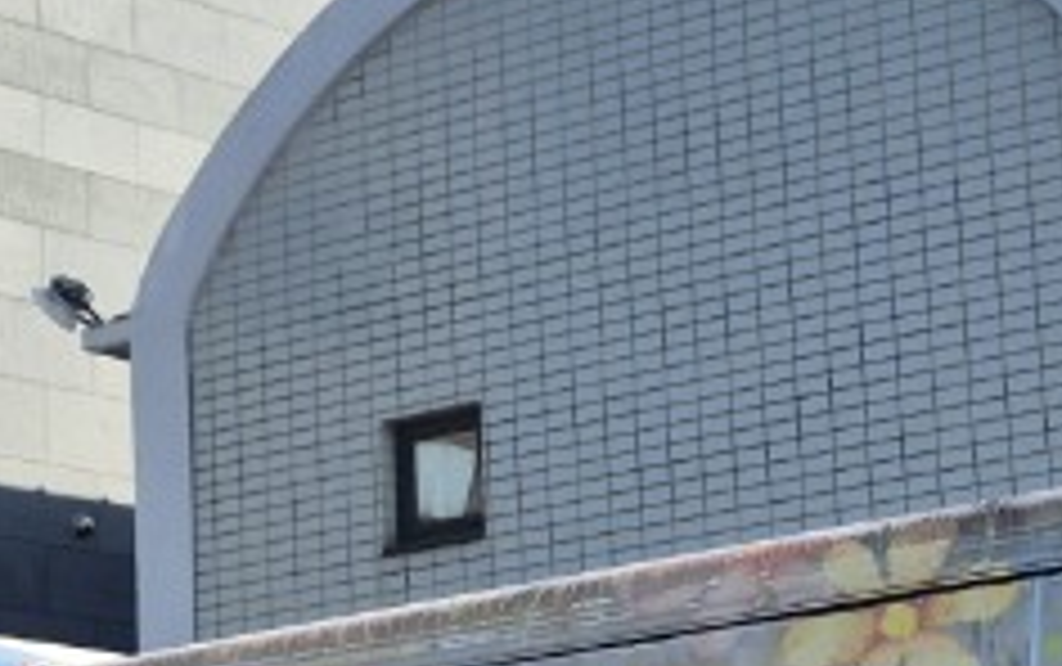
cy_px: 446
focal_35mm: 132
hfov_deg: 15.8
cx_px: 454
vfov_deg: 9.9
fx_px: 3824
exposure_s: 1/1250
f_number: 1.8
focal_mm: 5.4
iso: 25
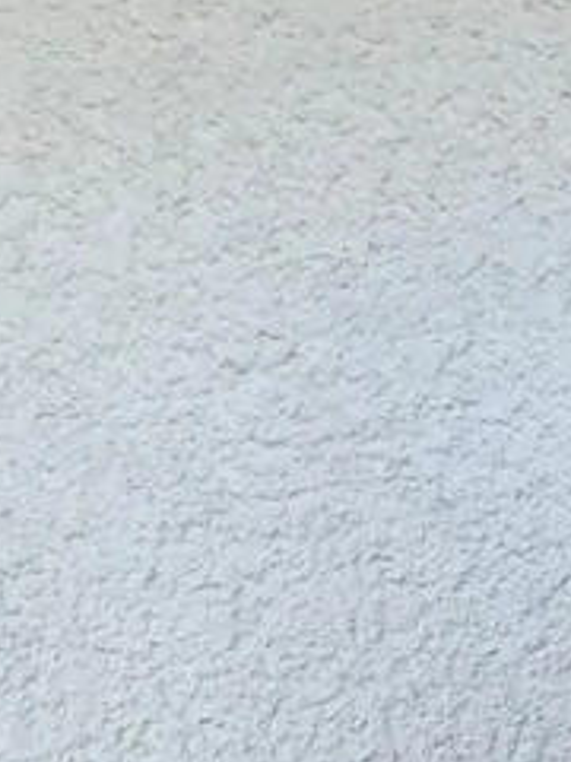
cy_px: 1588
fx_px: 4883
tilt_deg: -5.5
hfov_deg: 6.6
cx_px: 964
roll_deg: -2.0
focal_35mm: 222
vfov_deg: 8.4
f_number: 2.4
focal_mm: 6
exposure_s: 1/60
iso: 25
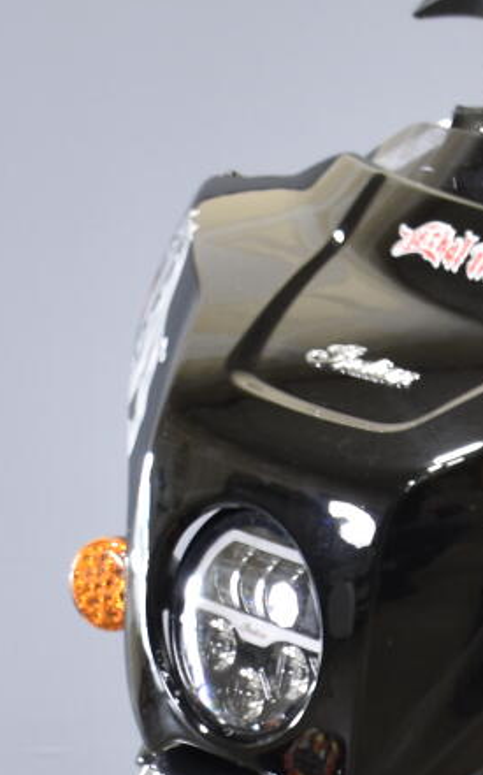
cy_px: 983
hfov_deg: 6.9
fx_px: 3951
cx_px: 650
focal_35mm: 187
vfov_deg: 11.0
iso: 400
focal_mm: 27
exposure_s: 1/13
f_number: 4
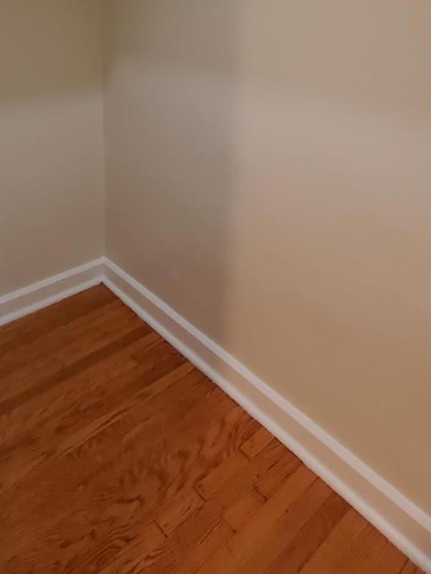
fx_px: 465
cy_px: 105
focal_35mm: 28
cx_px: 168
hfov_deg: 49.4
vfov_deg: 58.1
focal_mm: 1.8
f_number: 2.2
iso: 400
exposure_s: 1/59
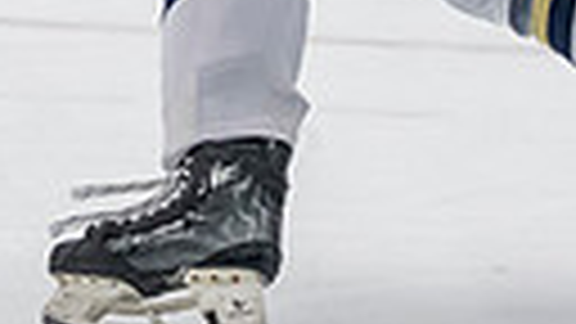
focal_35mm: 722
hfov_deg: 3.0
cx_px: 5
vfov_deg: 1.7
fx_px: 11027
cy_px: -501
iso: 2000
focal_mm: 100
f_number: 3.2
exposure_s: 1/640
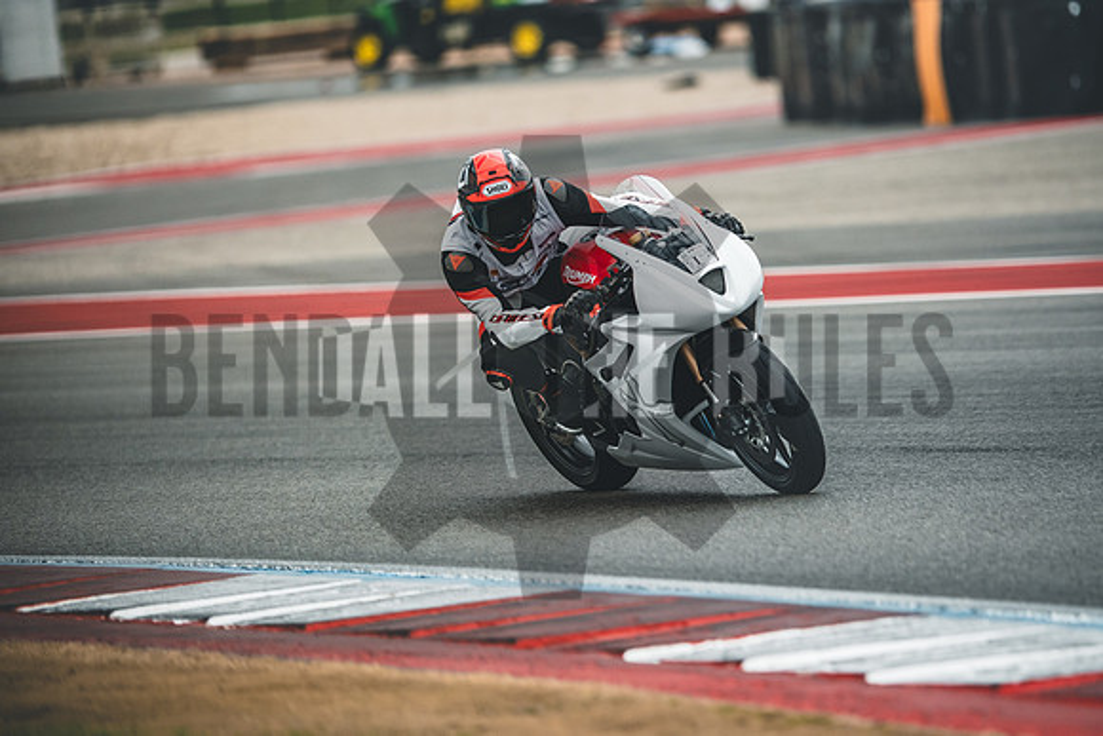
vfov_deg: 4.6
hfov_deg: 6.9
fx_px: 9193
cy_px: 368
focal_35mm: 300
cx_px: 552
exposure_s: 1/3200
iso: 1000
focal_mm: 200
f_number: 2
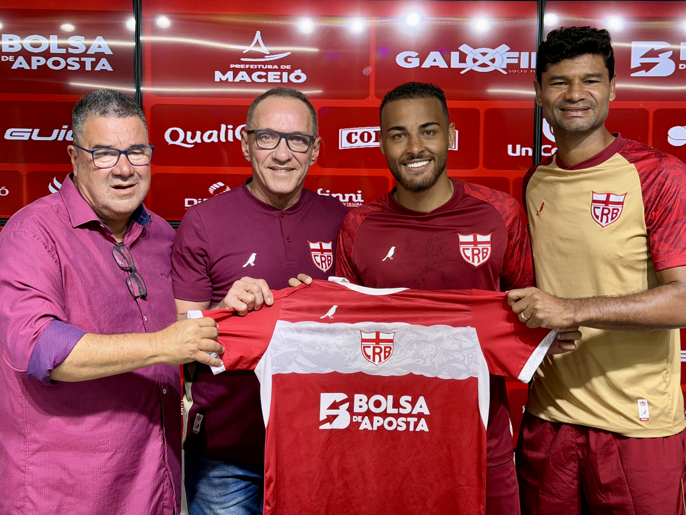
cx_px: 343
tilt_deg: -3.5
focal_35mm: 48
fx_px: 951
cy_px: 258
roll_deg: -0.5
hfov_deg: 39.7
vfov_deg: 30.3
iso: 80
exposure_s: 1/120
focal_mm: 6.76
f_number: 1.78
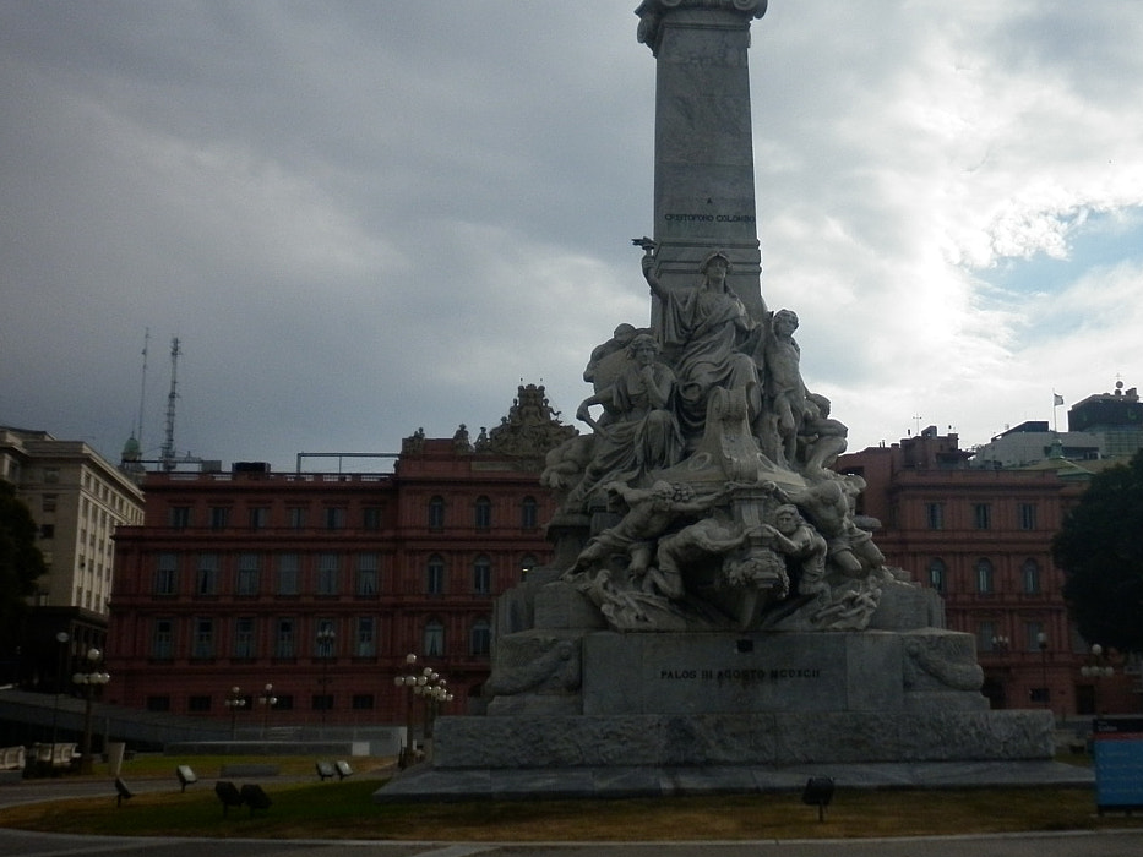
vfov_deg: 30.2
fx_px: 1585
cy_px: 343
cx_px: 696
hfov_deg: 39.5
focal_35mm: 48
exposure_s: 1/400
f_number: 7.1
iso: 80
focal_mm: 5
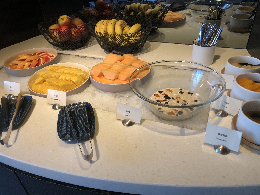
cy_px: 98
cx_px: 130
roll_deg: +5.1
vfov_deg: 49.7
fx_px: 210
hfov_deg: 63.4
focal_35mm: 28
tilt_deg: -36.8
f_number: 1.8
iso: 25
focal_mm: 3.99
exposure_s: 1/30
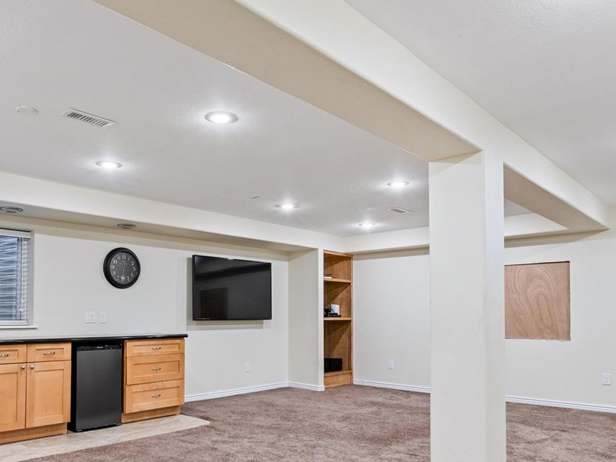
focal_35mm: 27
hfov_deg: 64.1
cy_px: 329
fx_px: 487
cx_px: 246
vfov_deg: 49.4
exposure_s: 1/4
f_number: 8
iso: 250
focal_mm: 10.8
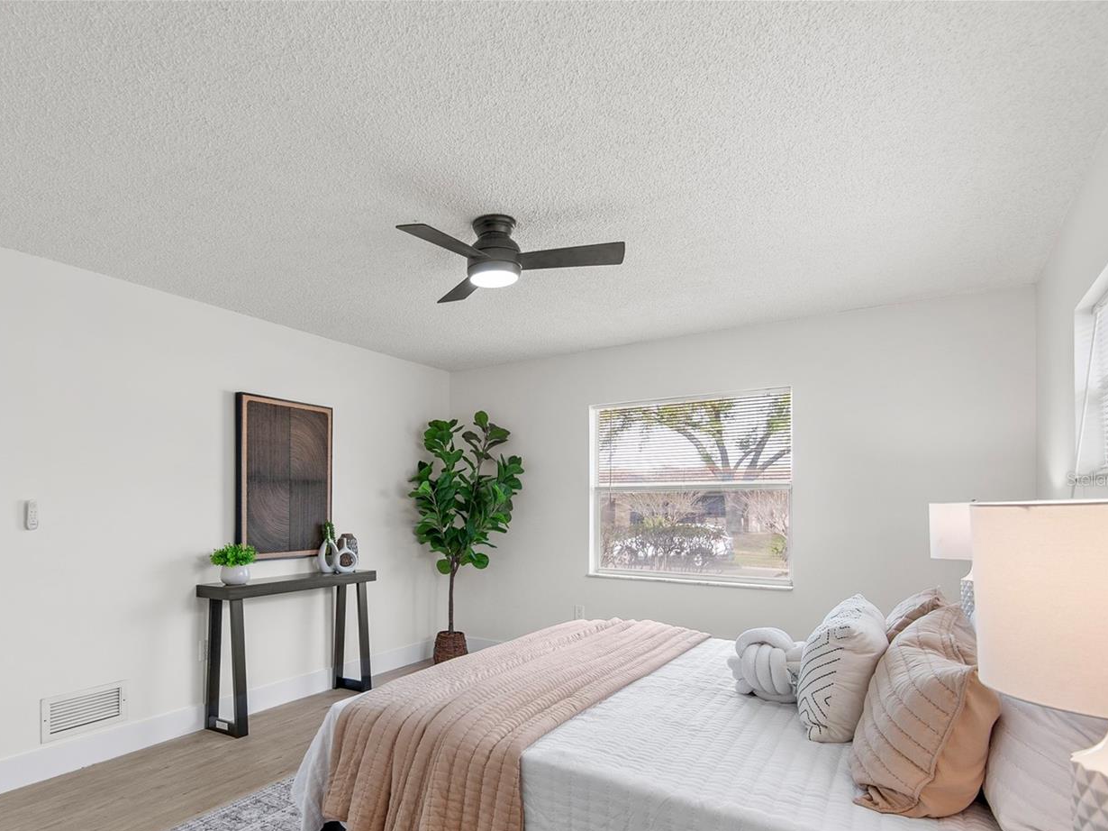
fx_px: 640
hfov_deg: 80.5
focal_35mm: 20
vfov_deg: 65.6
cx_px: 426
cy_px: 479
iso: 100
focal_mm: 16
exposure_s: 1/5
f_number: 9
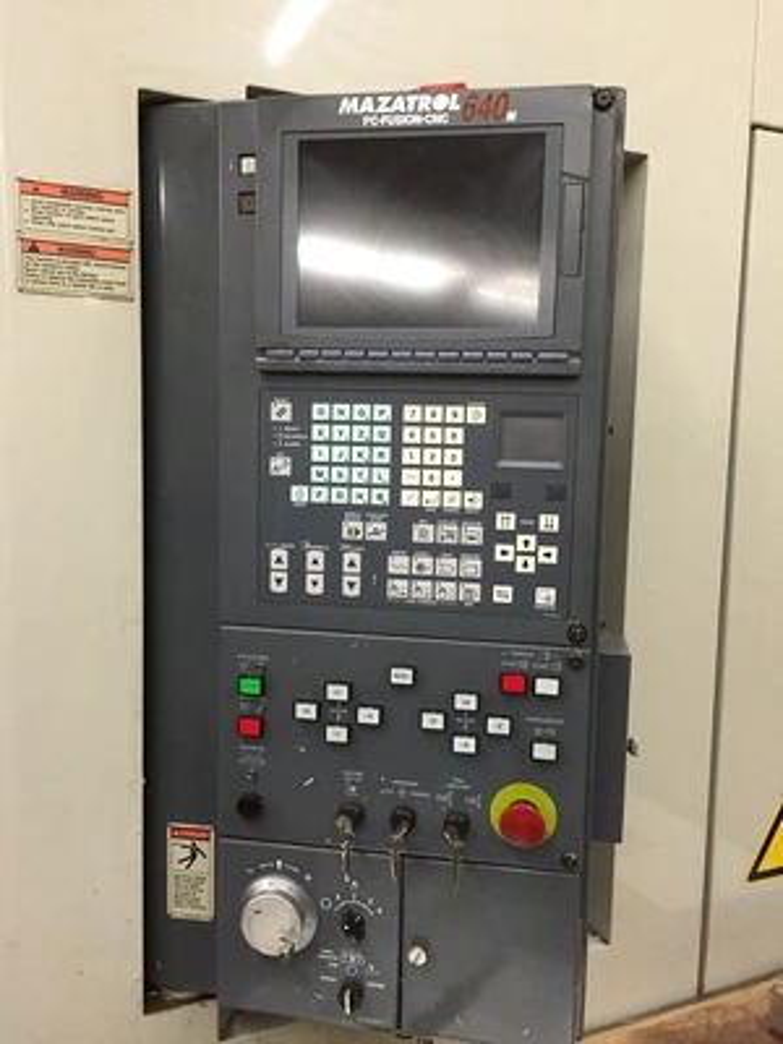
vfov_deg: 61.7
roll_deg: -1.4
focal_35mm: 29
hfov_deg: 48.2
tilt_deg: -5.5
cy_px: 522
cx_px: 392
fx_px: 875
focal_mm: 4.15
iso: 250
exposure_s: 1/30
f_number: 2.2
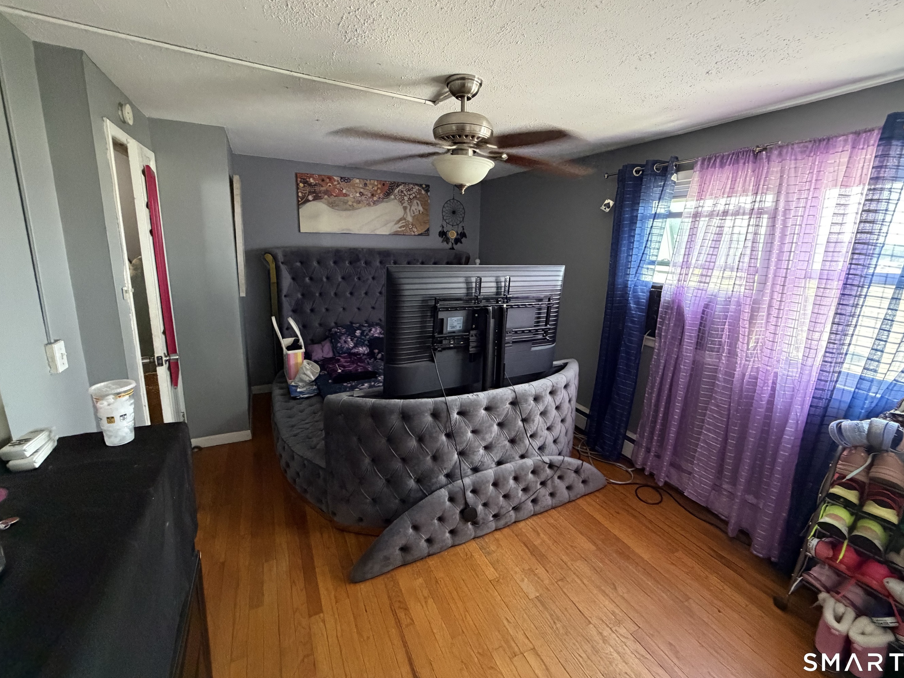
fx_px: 392
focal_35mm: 15
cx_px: 463
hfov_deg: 98.2
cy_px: 315
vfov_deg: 81.6
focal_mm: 2.22
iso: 640
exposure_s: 1/60
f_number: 2.2
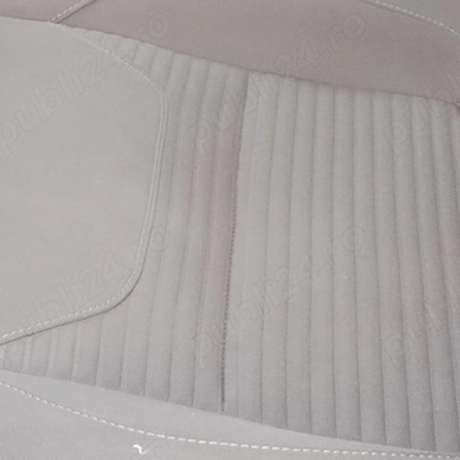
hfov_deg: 16.0
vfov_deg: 15.4
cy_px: -88
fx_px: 1639
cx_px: 178
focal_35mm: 109
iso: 563
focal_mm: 4.75
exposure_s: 1/30
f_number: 1.8
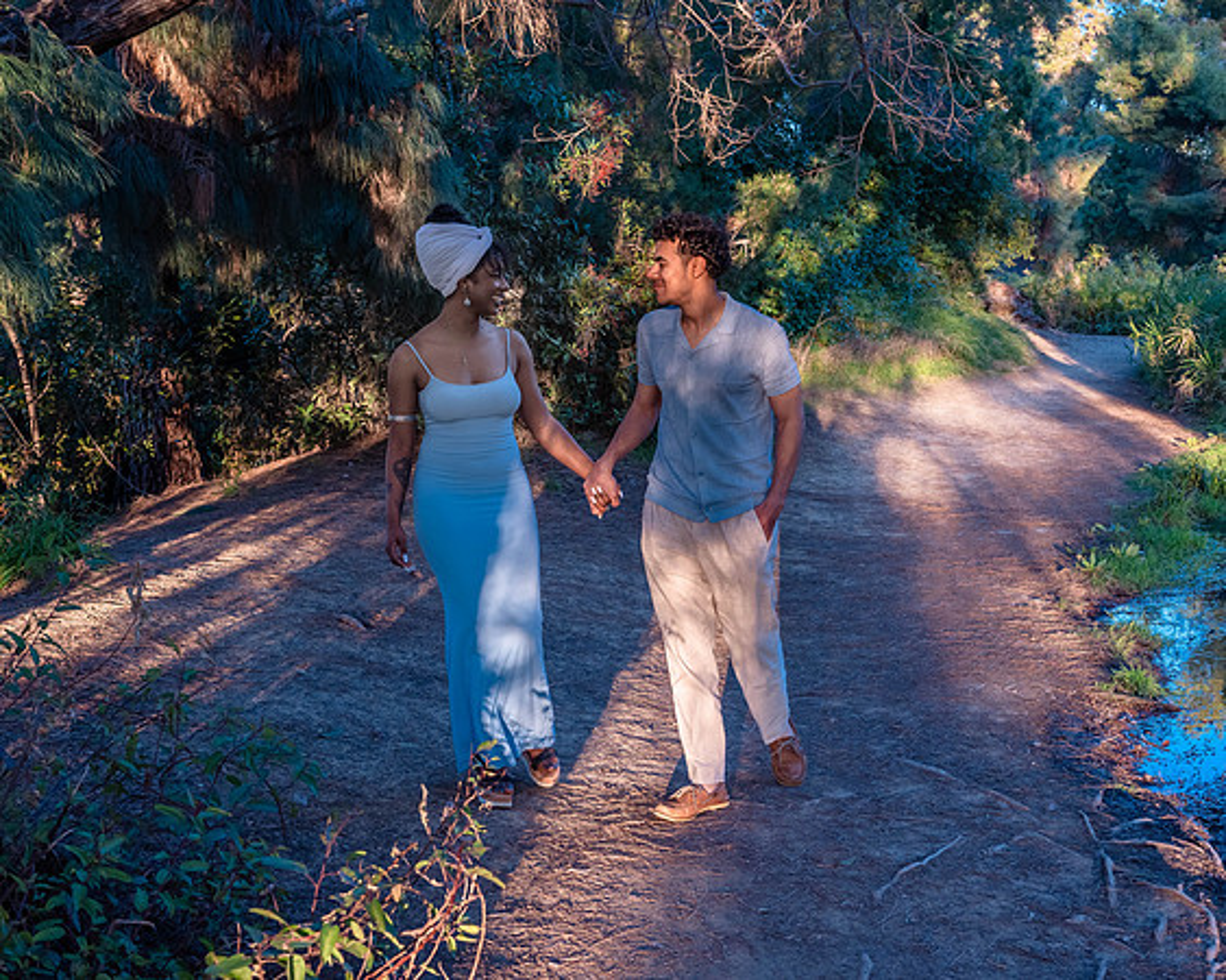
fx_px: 1505
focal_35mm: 41
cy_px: 421
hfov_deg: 44.3
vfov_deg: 36.0
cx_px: 657
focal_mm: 24
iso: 125
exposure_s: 1/100
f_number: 4.5
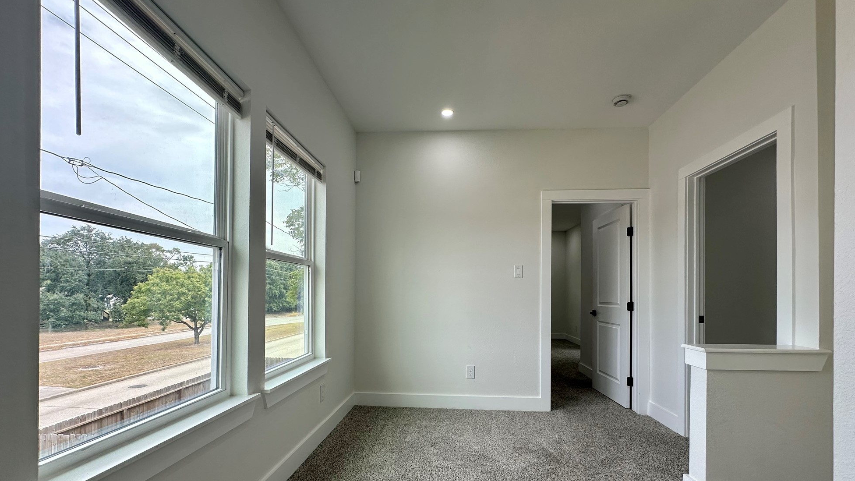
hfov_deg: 99.4
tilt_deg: +1.0
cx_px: 430
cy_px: 290
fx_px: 363
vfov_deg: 66.4
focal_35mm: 16
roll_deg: -0.4
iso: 40
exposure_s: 1/160
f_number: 2.2
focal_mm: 2.22
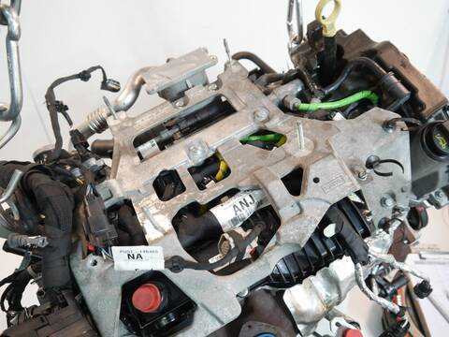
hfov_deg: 63.4
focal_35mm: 28
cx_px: 224
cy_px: 168
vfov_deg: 49.7
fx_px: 363
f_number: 3.5
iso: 1000
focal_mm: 14
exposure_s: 1/125
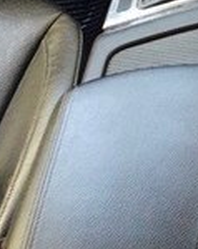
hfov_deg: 10.6
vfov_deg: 12.7
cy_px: -135
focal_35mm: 143
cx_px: 223
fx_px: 1049
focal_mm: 4.12
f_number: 2.4
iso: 100
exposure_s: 1/20
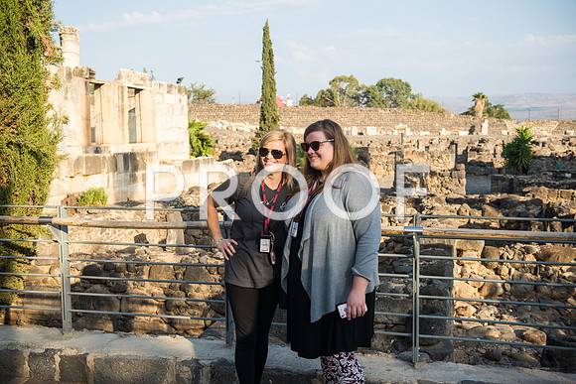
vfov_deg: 31.9
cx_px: 288
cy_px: 192
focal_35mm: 42
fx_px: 672
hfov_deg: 46.4
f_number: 2.8
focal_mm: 42
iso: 100
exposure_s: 1/640
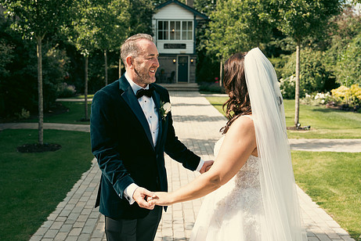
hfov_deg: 44.4
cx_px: 164
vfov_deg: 30.5
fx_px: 441
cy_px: 128
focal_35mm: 44
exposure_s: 1/640
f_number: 3.5
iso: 125
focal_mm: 35
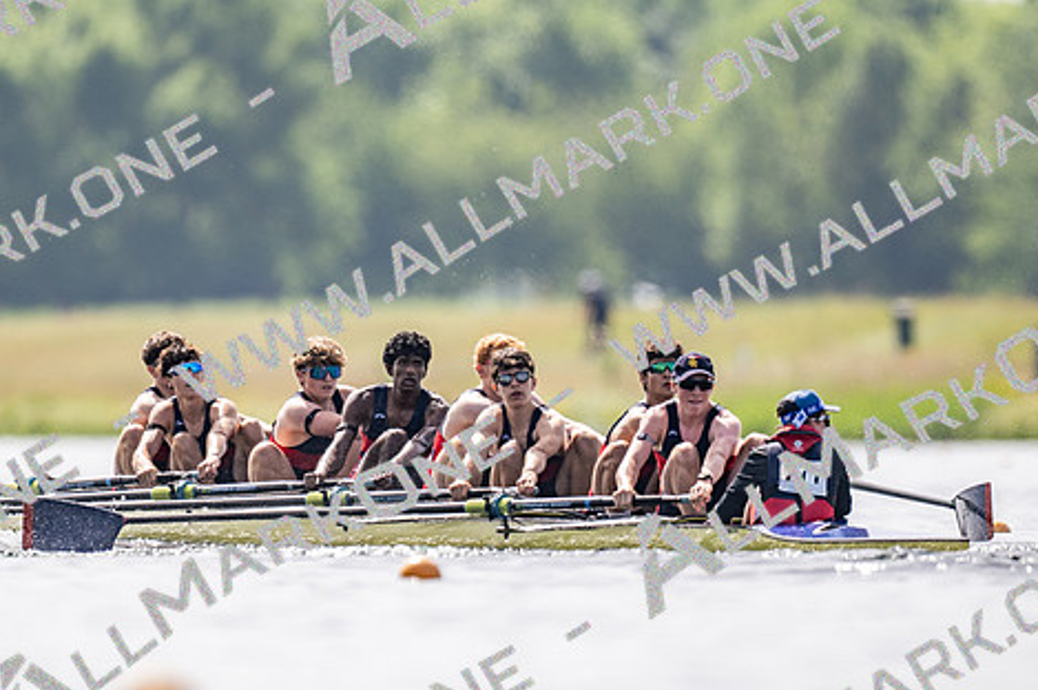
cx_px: 447
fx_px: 32068
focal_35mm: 1113
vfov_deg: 1.2
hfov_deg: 1.9
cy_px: 409
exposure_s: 1/2500
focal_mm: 600
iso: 140
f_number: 4
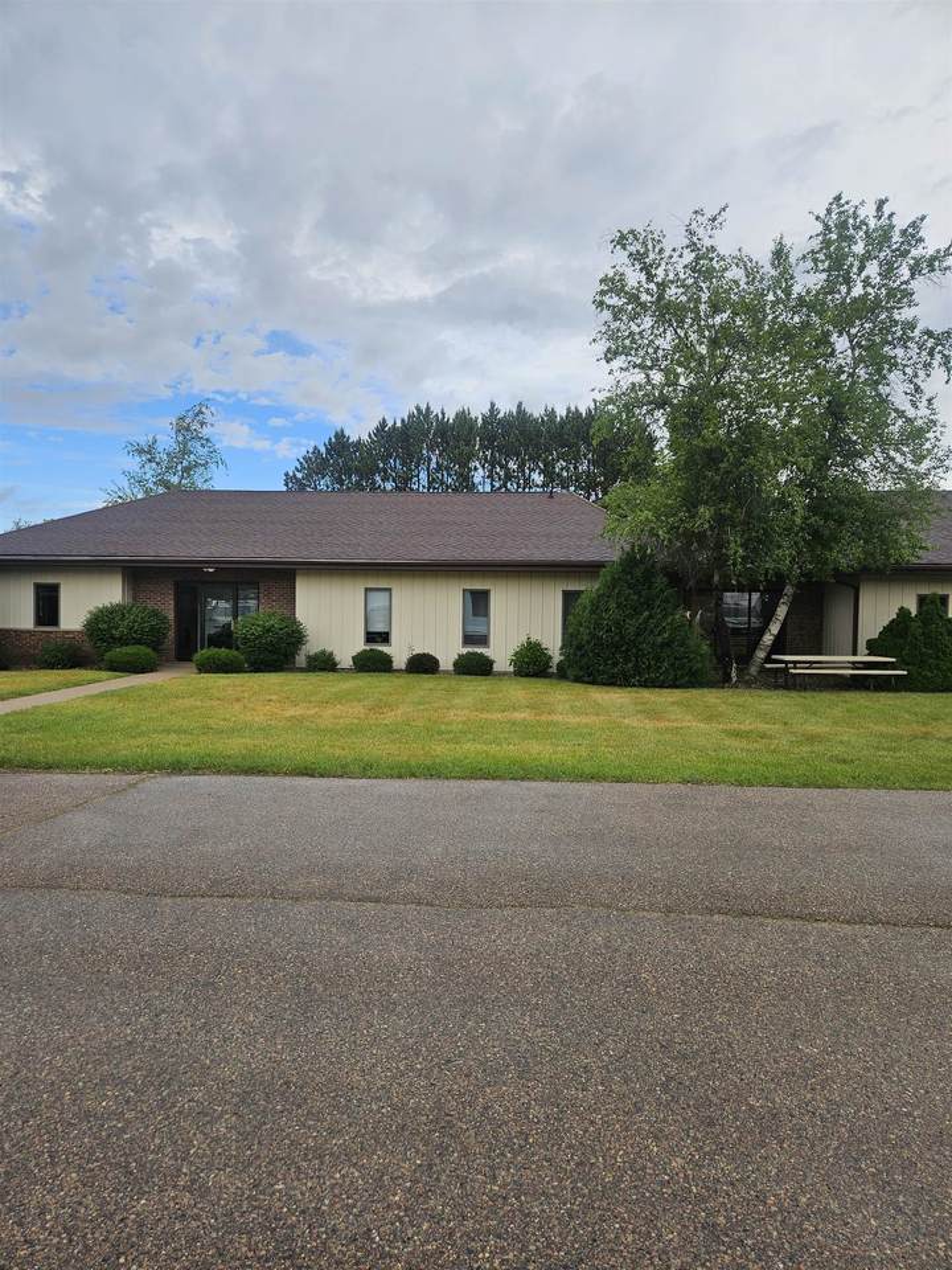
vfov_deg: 73.9
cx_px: 476
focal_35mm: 23
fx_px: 843
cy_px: 635
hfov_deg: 58.9
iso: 25
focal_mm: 5.4
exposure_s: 1/1361
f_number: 1.8
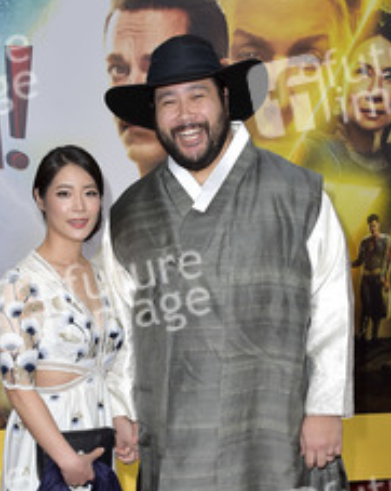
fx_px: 768
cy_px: 411
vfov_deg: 34.1
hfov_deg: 28.5
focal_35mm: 53
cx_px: 163
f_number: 6.3
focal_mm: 32
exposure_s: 1/250
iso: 320
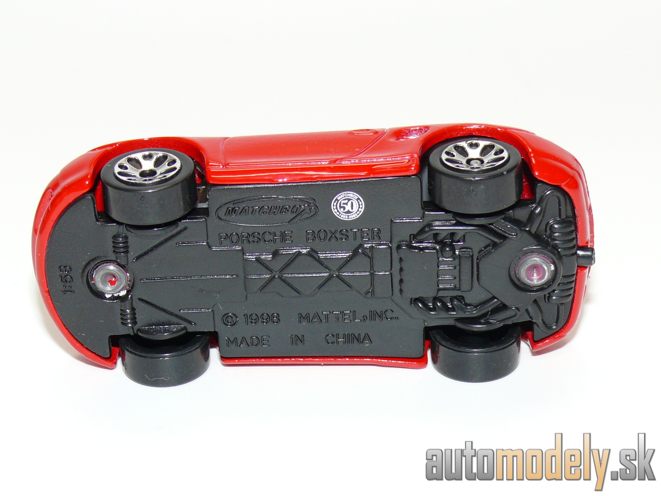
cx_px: 330
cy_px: 248
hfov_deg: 19.3
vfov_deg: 14.5
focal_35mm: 102
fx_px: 1948
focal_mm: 13.3
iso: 100
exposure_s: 1/30
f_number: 4
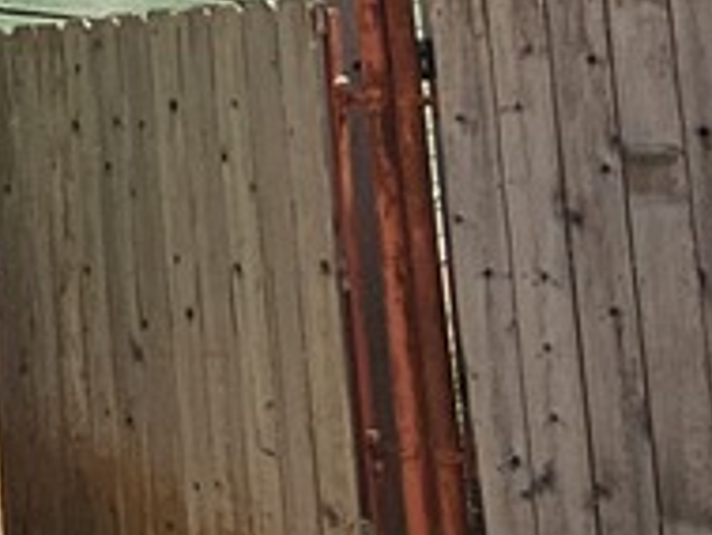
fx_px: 2038
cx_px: -497
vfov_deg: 14.4
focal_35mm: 99
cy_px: -136
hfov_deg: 17.0
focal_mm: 2.2
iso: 50
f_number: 2.2
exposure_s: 1/1114
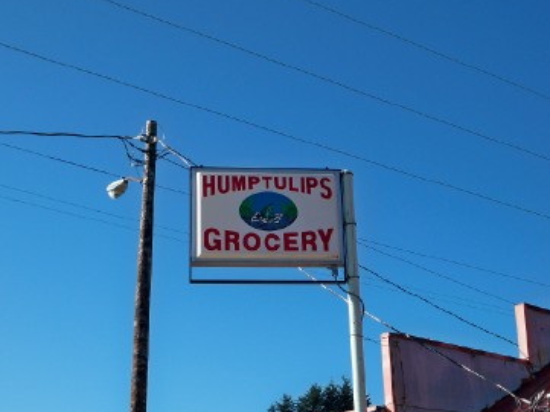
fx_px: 968
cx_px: 268
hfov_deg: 31.7
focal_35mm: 61
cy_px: 218
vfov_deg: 24.0
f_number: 4
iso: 64
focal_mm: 9.7
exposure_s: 1/640
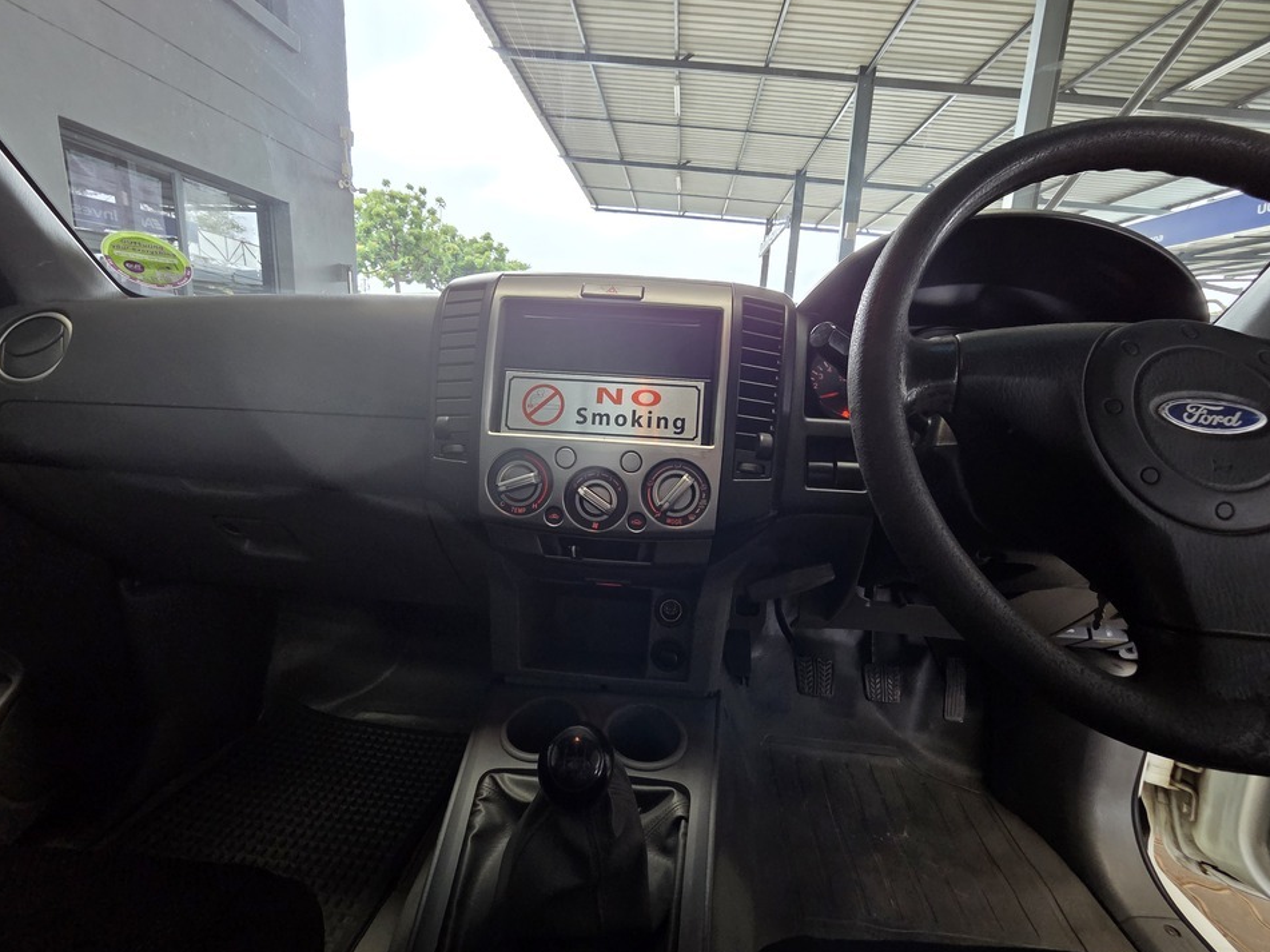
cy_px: 470
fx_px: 514
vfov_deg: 85.7
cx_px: 650
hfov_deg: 102.1
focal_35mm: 14
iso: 250
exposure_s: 1/50
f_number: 2.2
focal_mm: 2.2
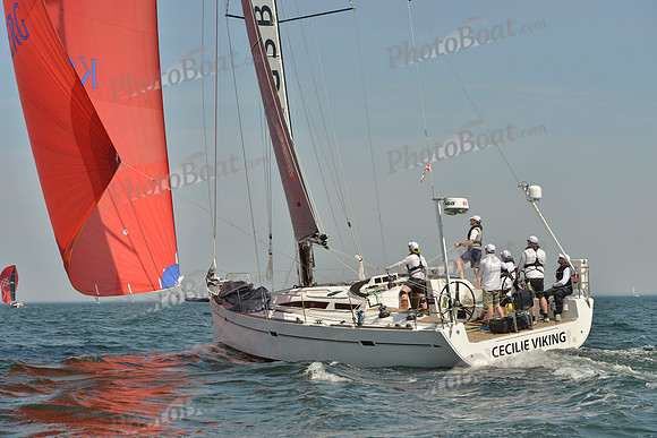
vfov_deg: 17.5
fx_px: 1424
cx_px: 328
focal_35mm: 78
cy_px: 219
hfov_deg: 26.0
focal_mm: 78
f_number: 8
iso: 200
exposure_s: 1/1250
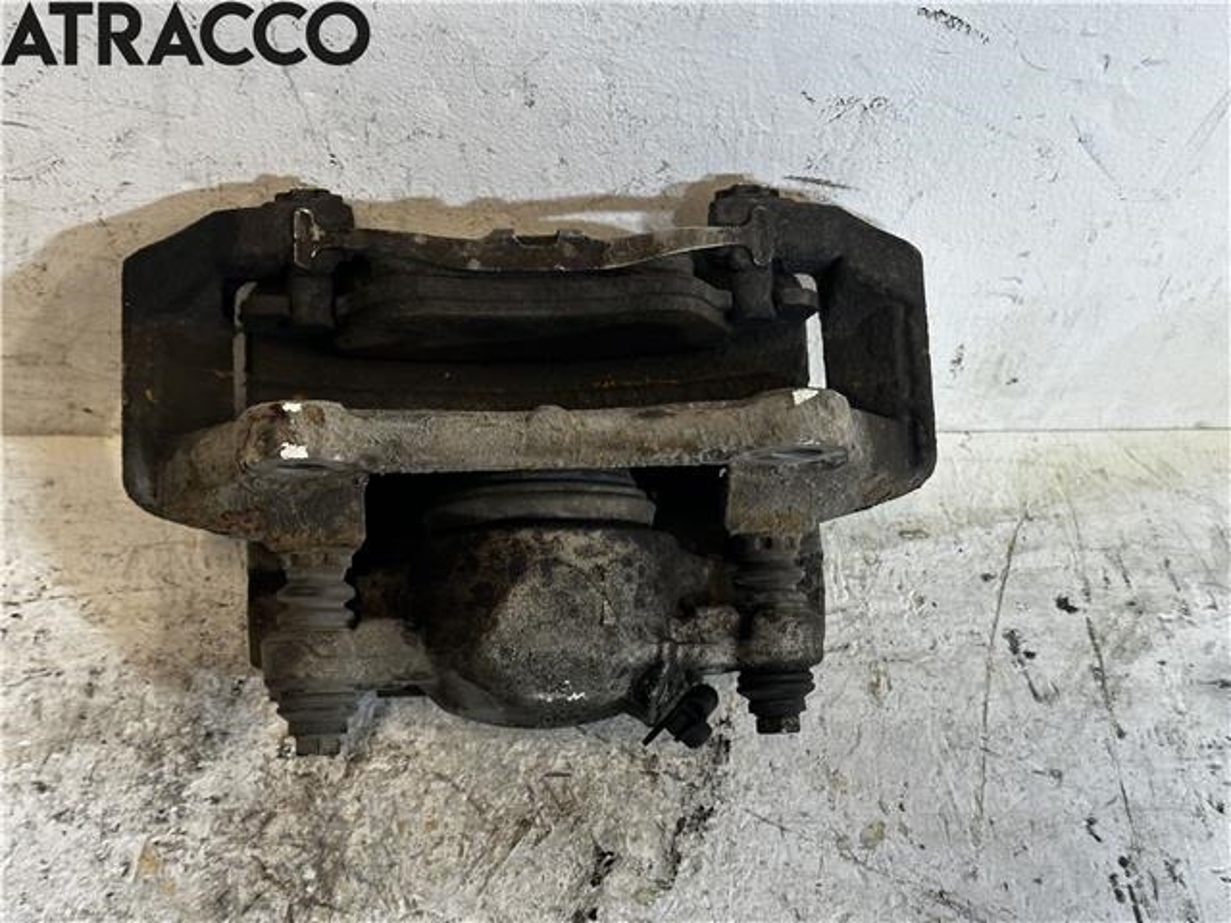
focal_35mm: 48
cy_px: 462
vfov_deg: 30.3
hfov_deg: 39.7
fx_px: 1707
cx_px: 616
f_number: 1.78
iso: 50
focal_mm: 6.86
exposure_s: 1/50
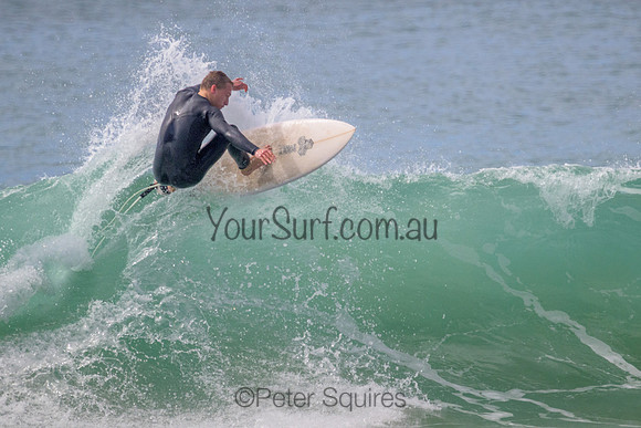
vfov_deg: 1.3
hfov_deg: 1.9
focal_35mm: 1090
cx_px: 380
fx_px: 19420
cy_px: 172
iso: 1100
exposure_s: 1/2000
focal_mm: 800
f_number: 11
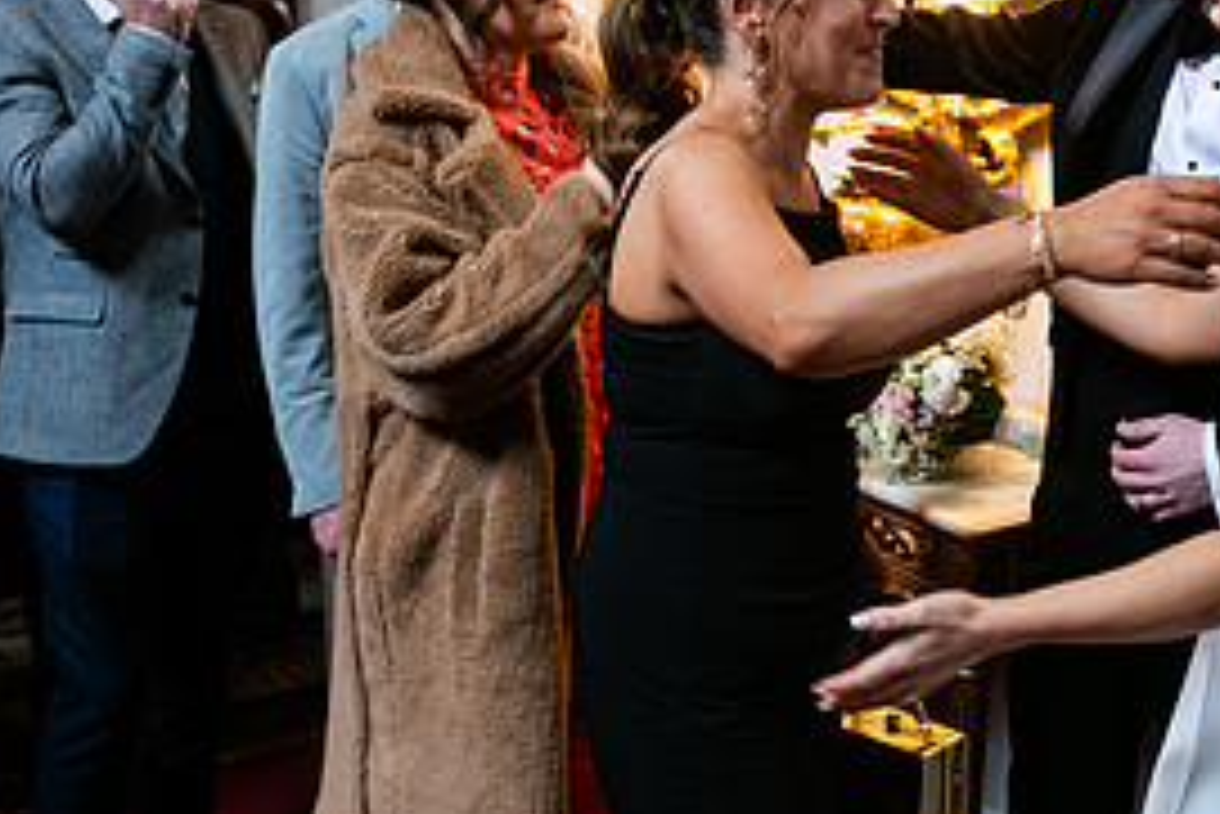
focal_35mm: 60
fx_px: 2034
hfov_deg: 32.7
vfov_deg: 22.6
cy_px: 313
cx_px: 927
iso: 1600
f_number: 3.5
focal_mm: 28
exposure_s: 1/160
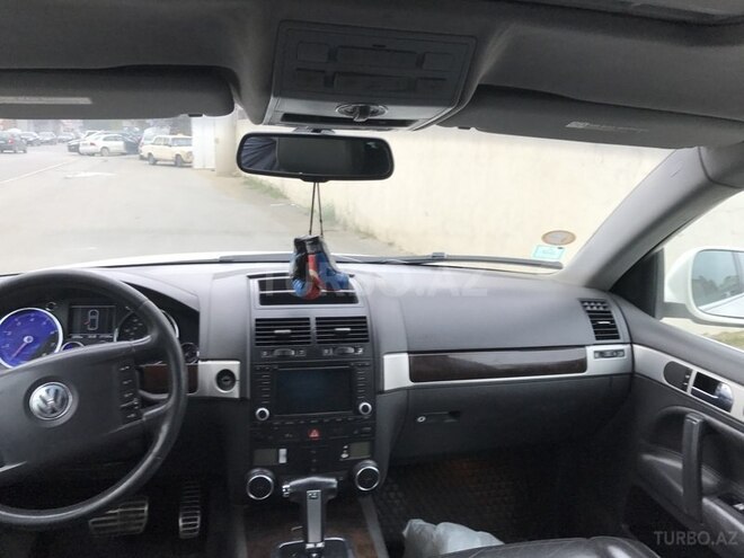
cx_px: 372
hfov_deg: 63.4
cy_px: 279
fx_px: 602
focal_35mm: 28
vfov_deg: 49.7
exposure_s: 1/100
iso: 32
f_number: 1.8
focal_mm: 3.99
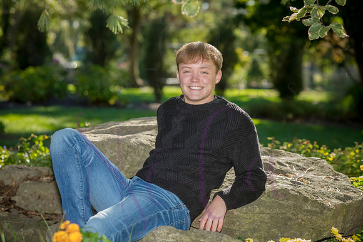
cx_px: 182
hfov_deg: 17.1
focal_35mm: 120
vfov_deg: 11.4
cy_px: 121
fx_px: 1210
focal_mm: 120
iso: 800
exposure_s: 1/640
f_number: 5
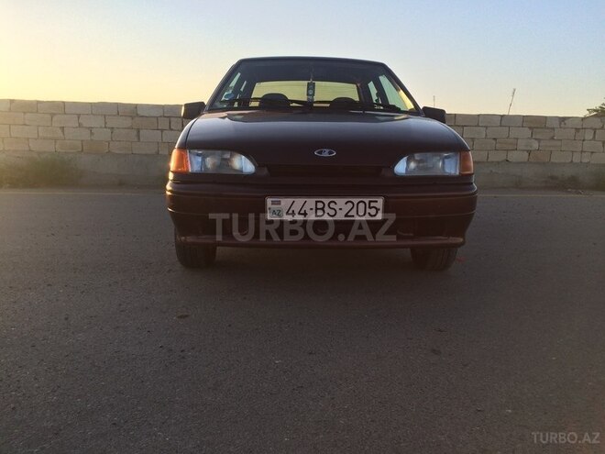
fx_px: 507
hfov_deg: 61.7
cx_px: 302
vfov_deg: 48.2
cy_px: 227
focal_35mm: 29
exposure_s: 1/604
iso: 32
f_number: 2.2
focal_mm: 4.15
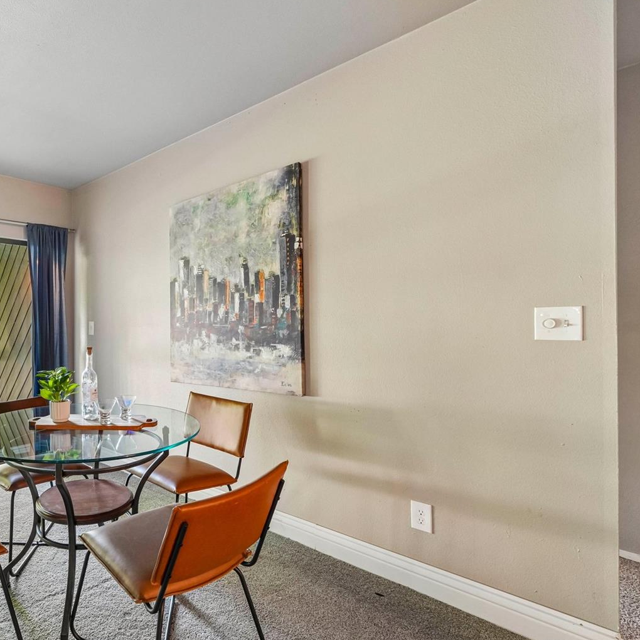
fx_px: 418
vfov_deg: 74.8
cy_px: 326
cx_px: 141
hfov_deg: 68.7
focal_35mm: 20
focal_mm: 10
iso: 800
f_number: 8
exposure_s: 1/2
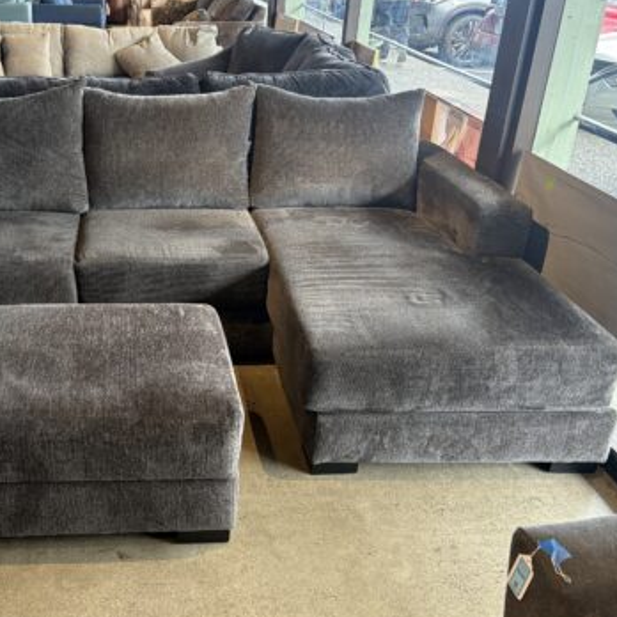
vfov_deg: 49.7
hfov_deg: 48.6
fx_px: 665
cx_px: 188
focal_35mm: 33
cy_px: 324
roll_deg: -0.4
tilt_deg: -25.9
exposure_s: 1/60
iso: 80
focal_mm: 5.96
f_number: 1.6
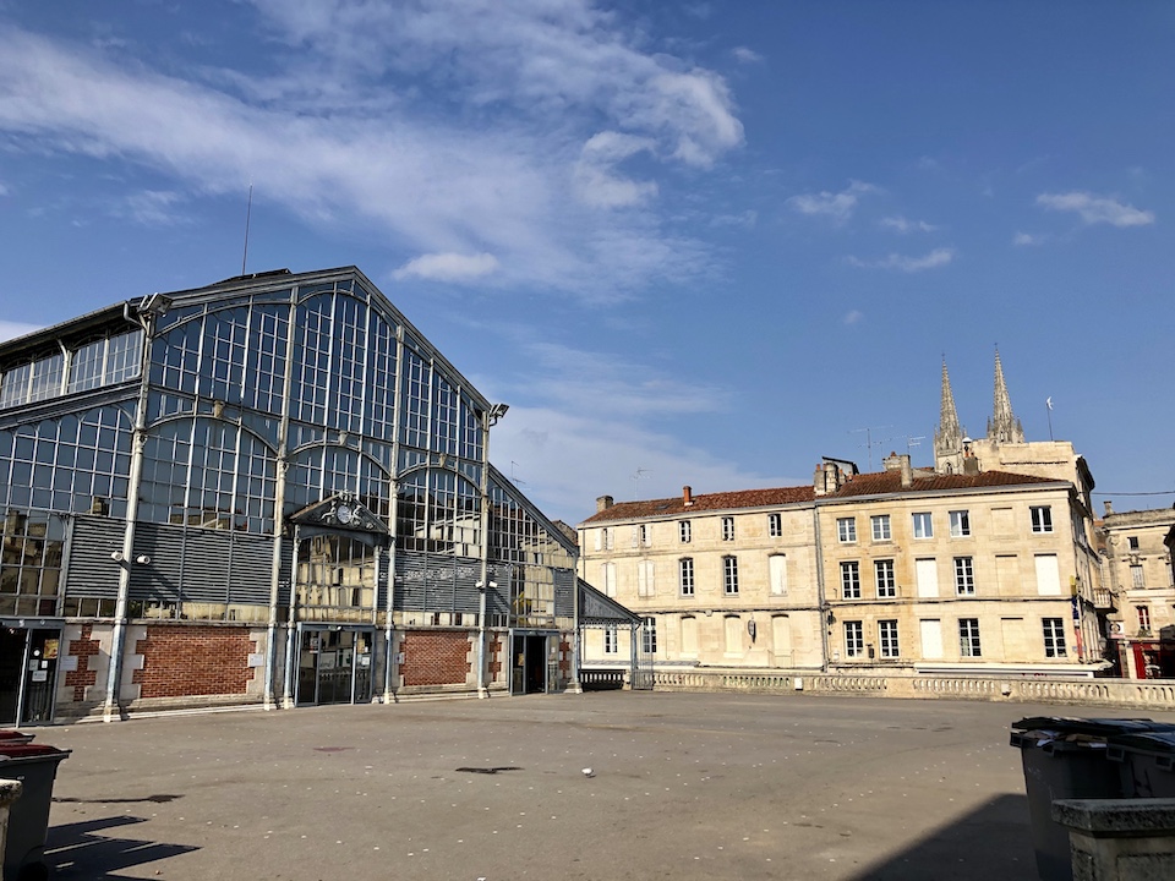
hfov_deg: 63.4
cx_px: 588
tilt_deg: +13.2
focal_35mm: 28
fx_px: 950
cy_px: 440
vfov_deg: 49.7
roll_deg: -0.2
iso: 20
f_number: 1.8
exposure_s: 1/2667
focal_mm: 4
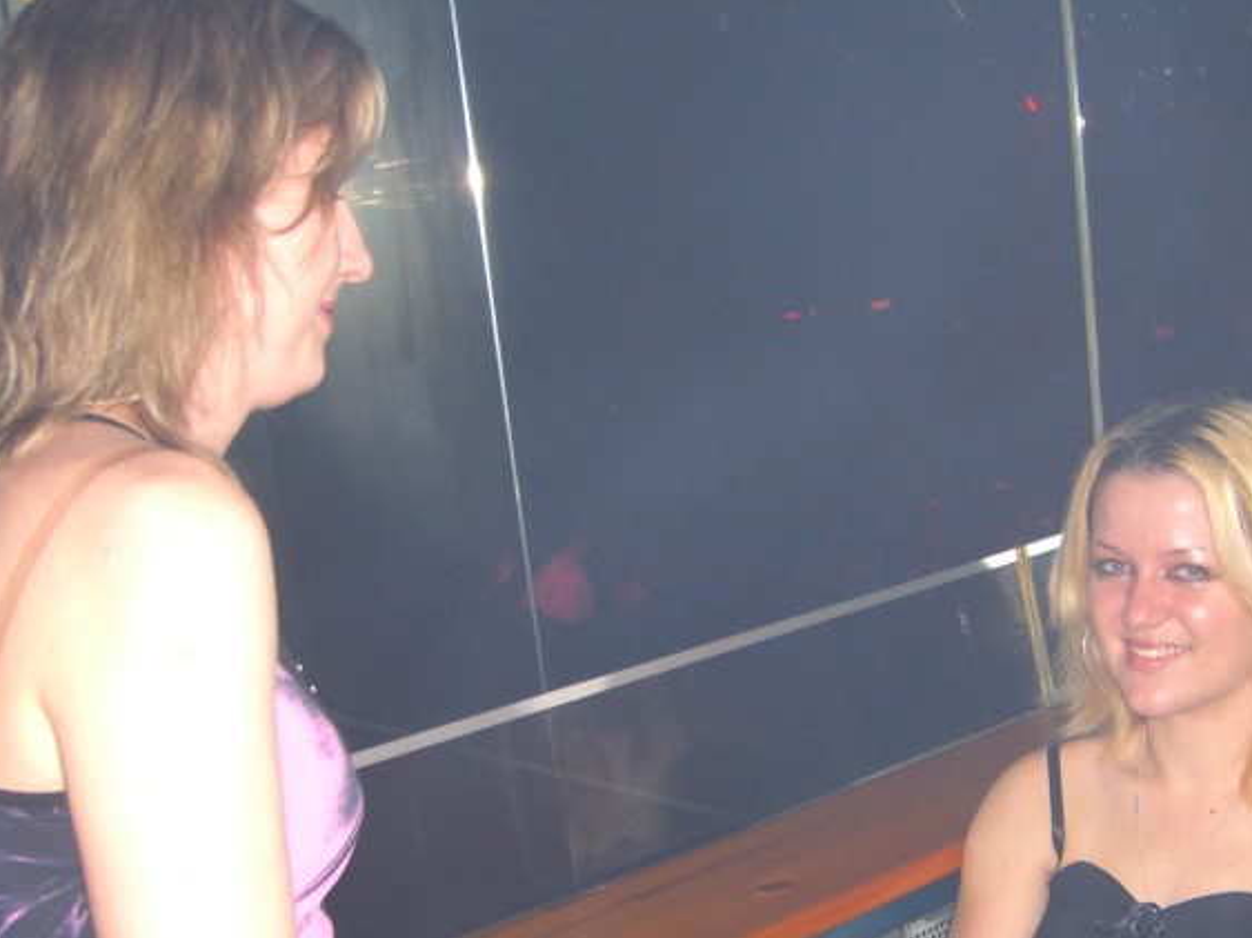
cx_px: 801
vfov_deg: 26.8
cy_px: 662
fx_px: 1953
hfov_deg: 35.3
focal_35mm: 54
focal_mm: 7.9
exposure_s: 1/60
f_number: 2.8
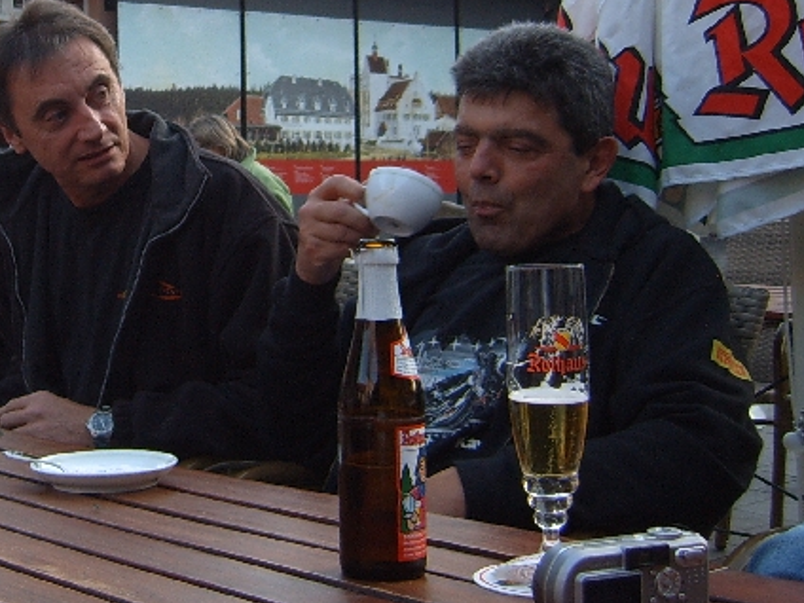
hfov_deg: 28.1
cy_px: 186
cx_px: 53
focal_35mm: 66
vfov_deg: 22.1
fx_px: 1533
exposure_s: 1/180
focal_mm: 5.8
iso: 50
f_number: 2.8
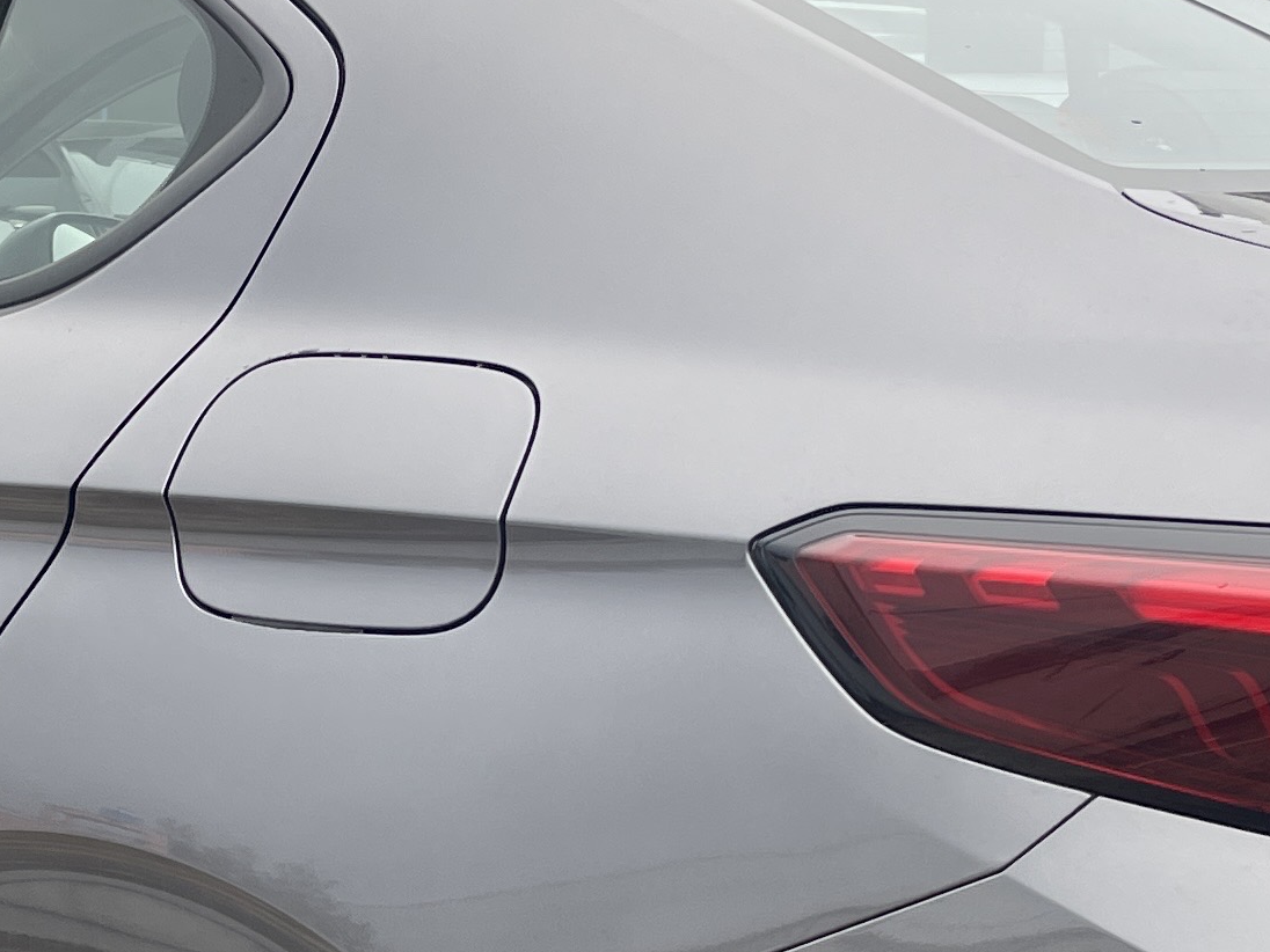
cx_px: 403
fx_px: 3375
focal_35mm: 92
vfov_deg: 15.8
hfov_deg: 21.2
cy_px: 886
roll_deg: -0.5
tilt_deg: -10.6
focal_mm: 5.1
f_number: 1.6
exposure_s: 1/265
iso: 32
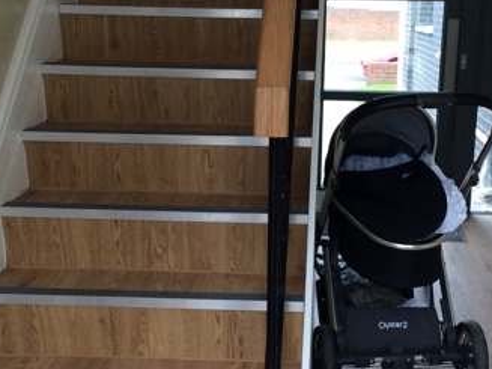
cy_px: 208
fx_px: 668
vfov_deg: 30.8
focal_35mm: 47
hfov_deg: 40.3
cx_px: 289
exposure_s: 1/100
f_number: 2.4
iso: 50
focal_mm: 3.3
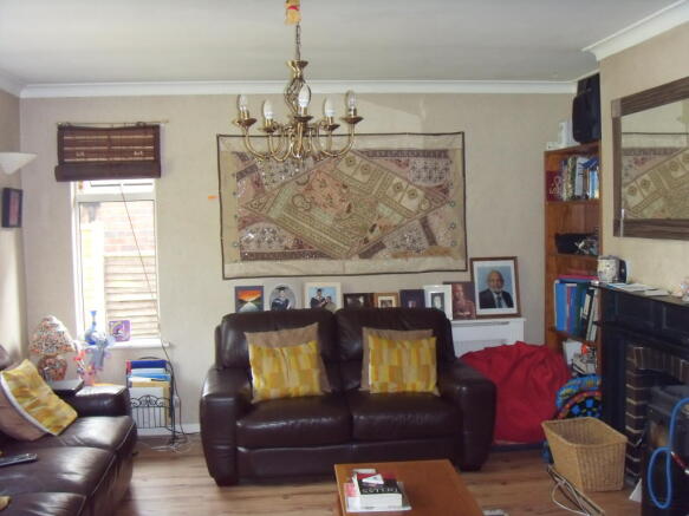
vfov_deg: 36.8
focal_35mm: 39
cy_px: 258
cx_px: 344
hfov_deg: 47.9
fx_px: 776
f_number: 3.5
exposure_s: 1/45
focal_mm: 6.6
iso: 320
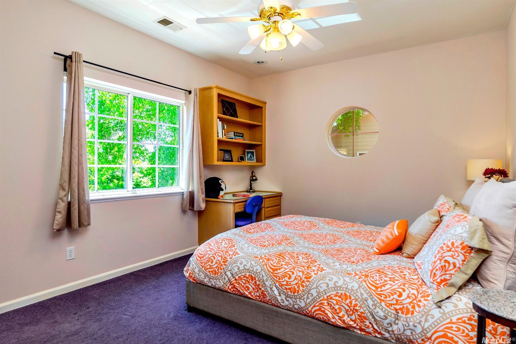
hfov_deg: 90.0
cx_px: 258
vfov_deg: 67.4
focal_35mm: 18
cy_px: 172
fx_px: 258
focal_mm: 12
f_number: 5
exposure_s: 1/40
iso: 100
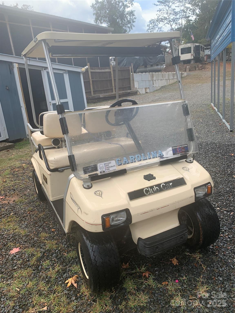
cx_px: 118
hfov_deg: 53.1
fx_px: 235
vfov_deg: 67.3
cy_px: 156
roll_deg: +5.9
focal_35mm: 26
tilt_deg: -14.9
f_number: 1.8
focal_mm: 4.25
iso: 25
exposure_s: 1/573
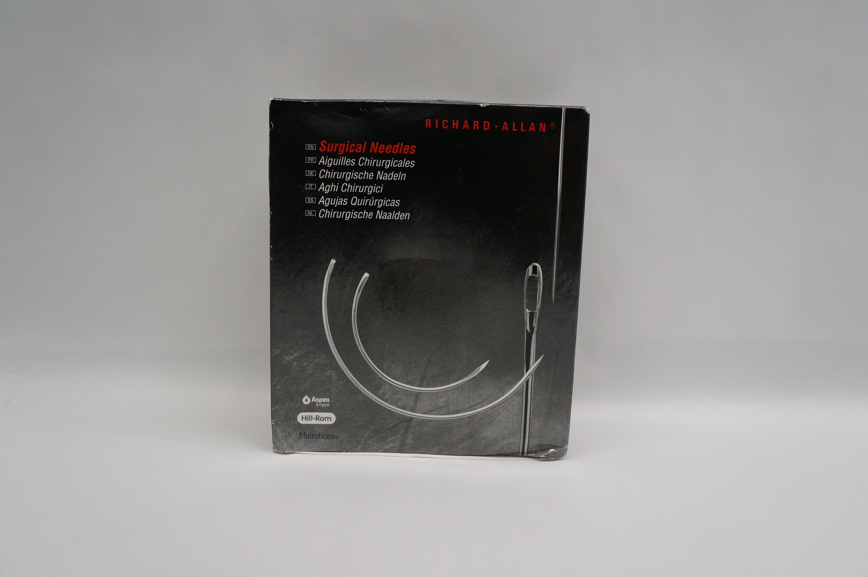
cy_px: 288
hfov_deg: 62.0
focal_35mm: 30
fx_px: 723
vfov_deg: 43.5
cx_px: 434
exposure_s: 1/500
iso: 800
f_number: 4.5
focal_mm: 20
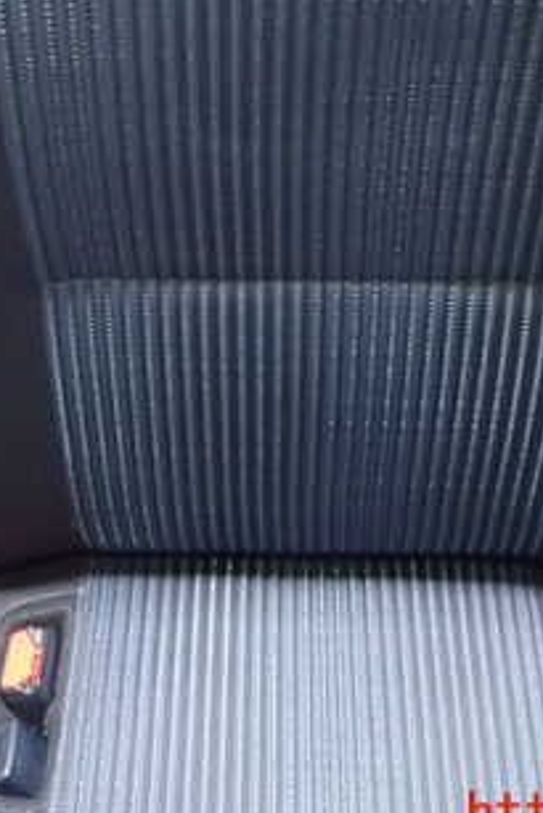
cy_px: 254
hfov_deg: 22.3
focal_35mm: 61
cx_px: 270
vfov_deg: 32.5
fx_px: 1378
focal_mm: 5.4
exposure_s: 1/30
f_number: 2.3
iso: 800
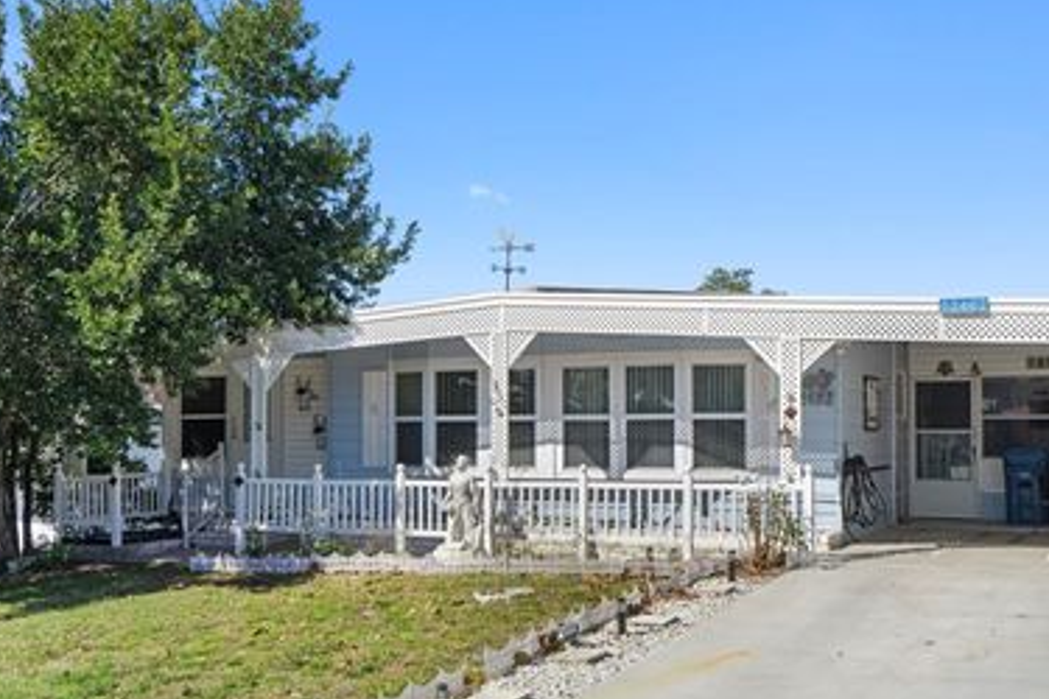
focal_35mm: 40
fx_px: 1165
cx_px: 610
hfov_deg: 48.3
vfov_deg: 33.4
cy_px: 390
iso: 320
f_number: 8
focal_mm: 20
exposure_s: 1/500
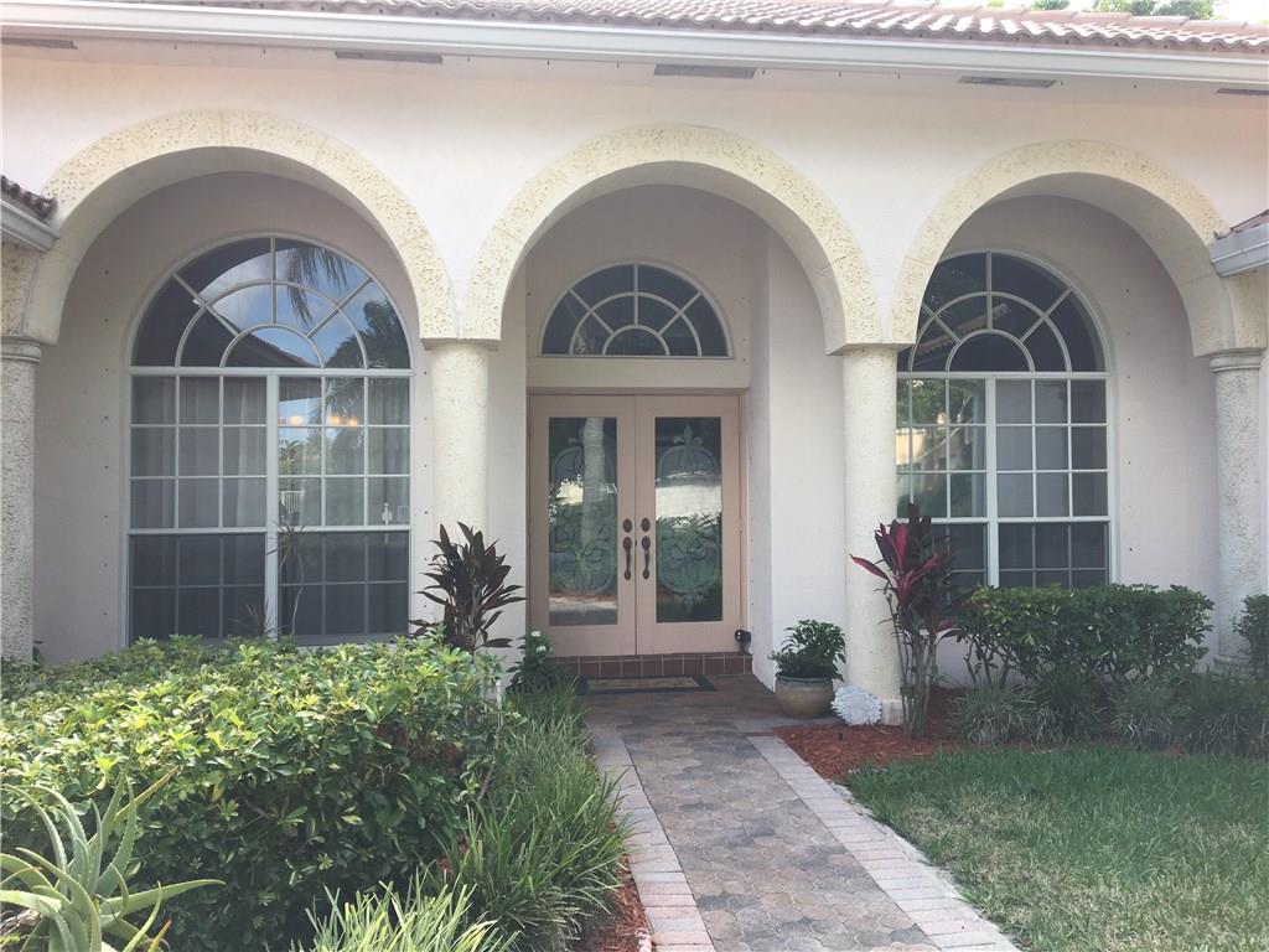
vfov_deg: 48.2
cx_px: 634
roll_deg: +0.8
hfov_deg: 61.7
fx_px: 1063
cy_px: 476
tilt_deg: +1.0
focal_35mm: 29
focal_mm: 4.15
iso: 25
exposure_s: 1/289
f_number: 2.2
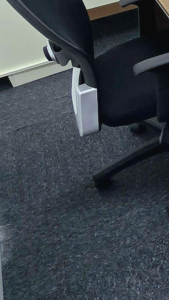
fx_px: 470
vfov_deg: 33.4
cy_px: 24
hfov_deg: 12.6
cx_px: 460
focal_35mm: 59
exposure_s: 1/139
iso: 50
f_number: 2.2
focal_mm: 2.2
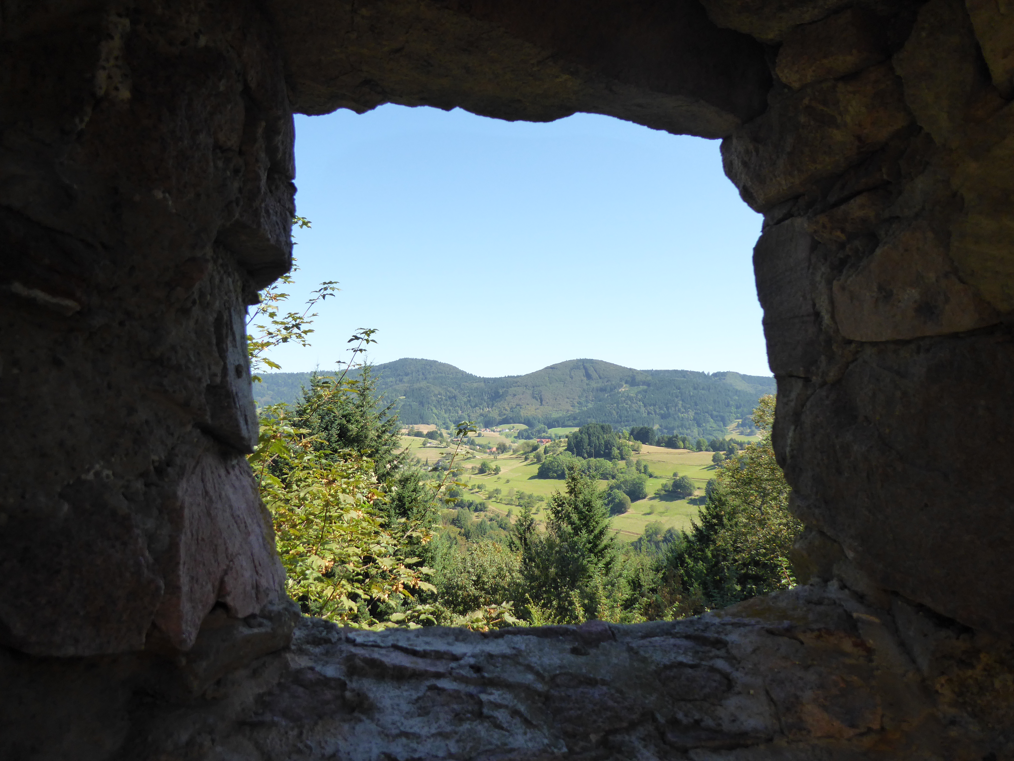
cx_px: 507
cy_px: 380
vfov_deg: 54.9
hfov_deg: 69.4
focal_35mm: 25
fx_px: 732
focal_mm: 4.3
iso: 160
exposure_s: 1/400
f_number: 3.3
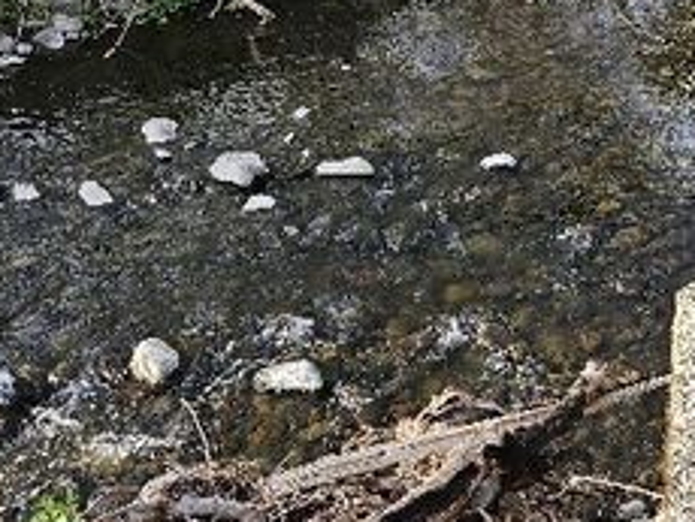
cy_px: -36
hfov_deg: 28.4
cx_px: 695
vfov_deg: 21.9
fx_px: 1286
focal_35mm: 64
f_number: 1.8
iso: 25
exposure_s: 1/185
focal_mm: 5.4
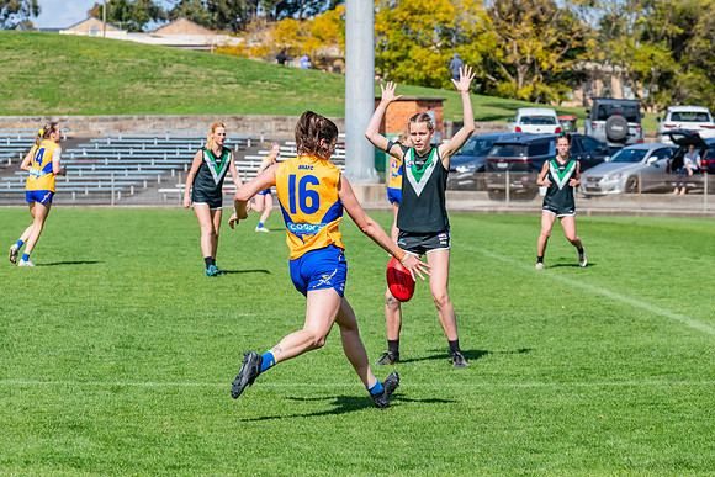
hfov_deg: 11.9
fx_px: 3439
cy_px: 238
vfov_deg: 7.9
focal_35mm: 173
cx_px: 358
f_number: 10
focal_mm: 170
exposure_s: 1/1600
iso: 800
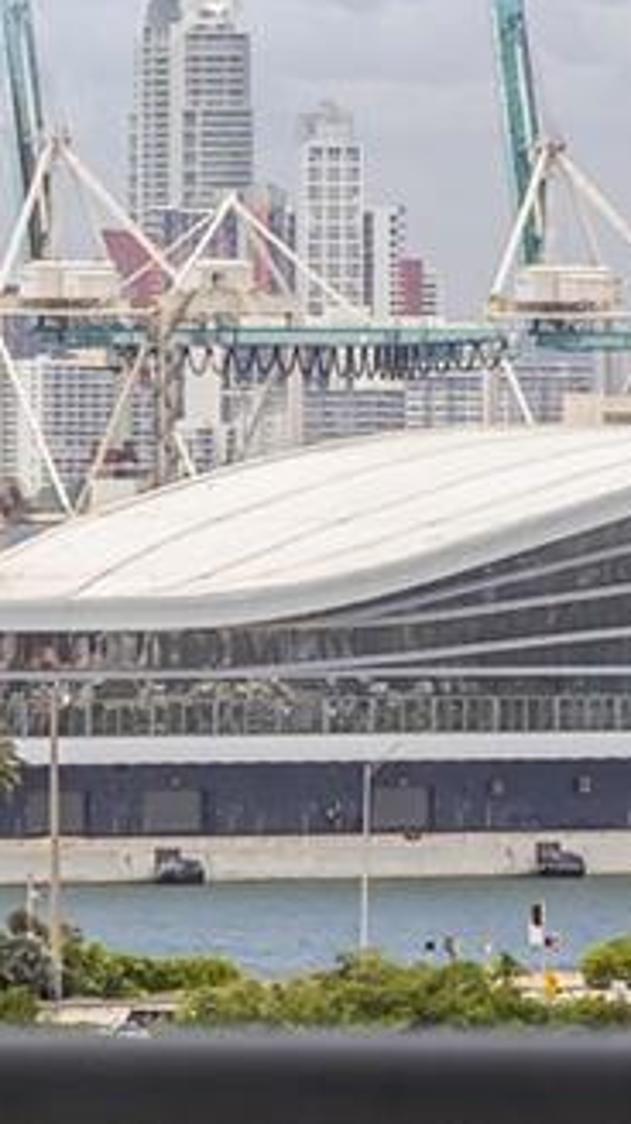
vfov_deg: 3.4
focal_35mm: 629
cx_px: -1540
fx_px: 18748
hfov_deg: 1.9
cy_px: 69
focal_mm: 123
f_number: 8
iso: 160
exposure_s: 1/30
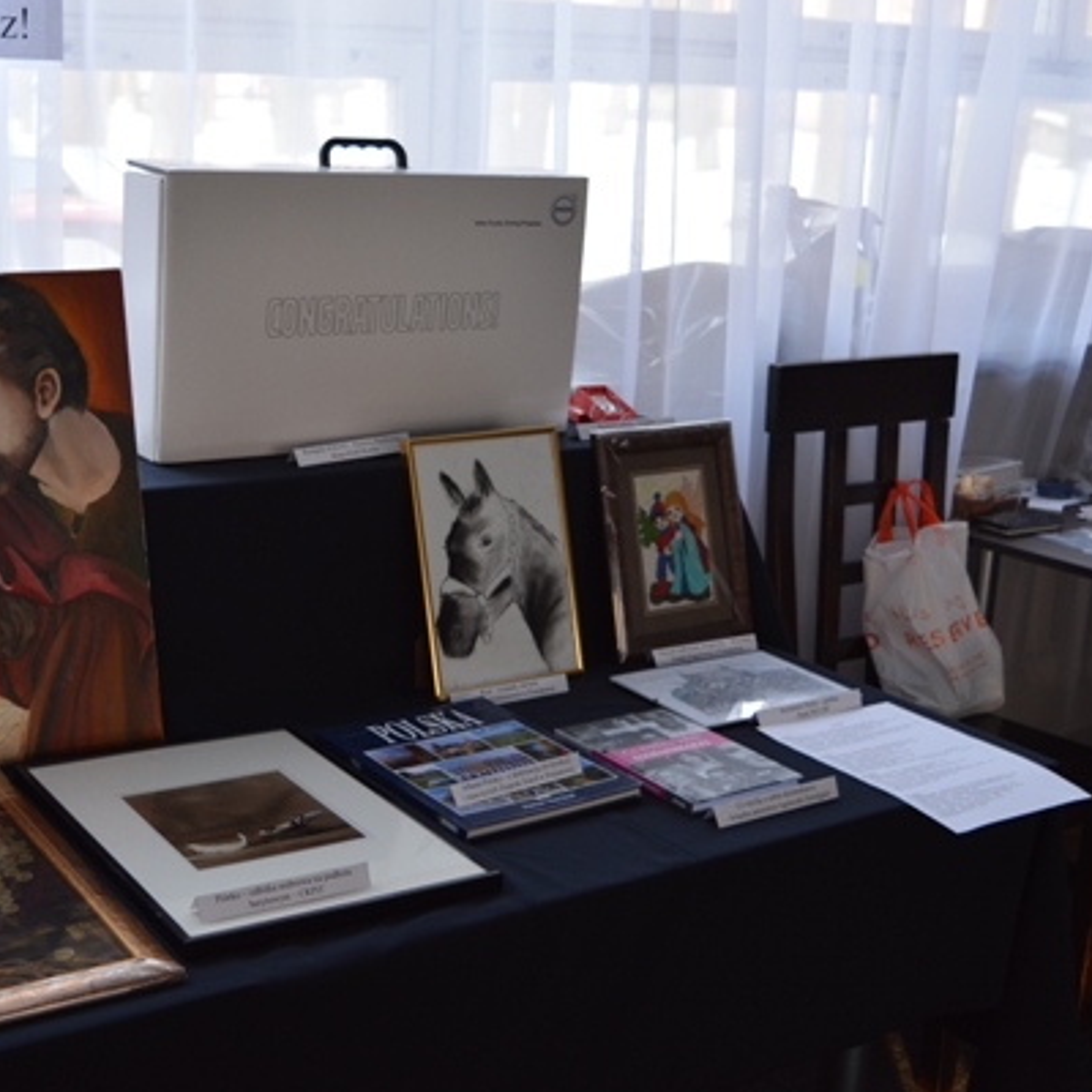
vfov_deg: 34.7
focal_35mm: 49
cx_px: 347
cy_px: 536
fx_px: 1749
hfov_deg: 34.3
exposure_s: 1/60
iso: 560
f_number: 4
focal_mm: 24
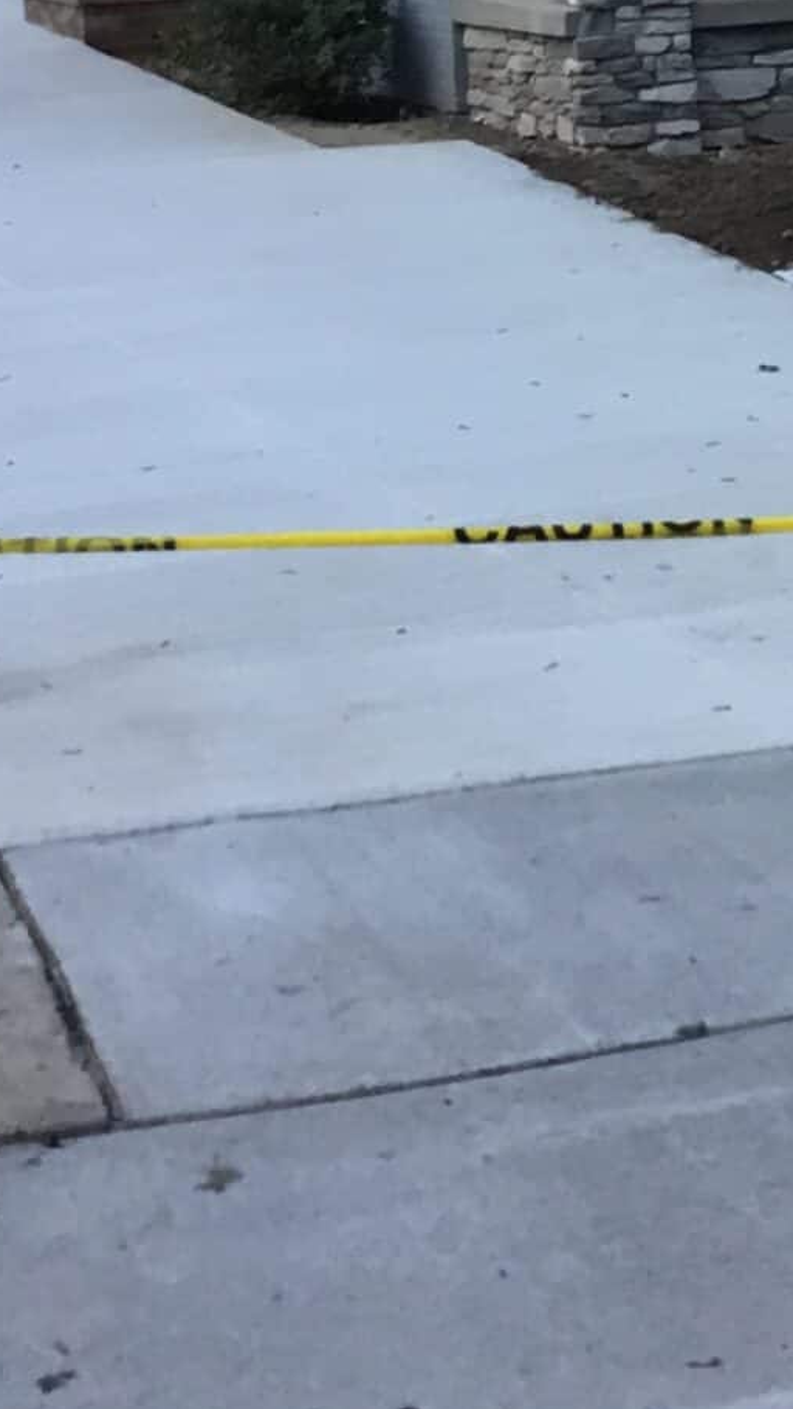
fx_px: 3551
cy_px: 242
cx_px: 821
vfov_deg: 22.1
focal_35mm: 95
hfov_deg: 12.6
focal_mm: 3.3
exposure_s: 1/30
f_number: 2.4
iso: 32
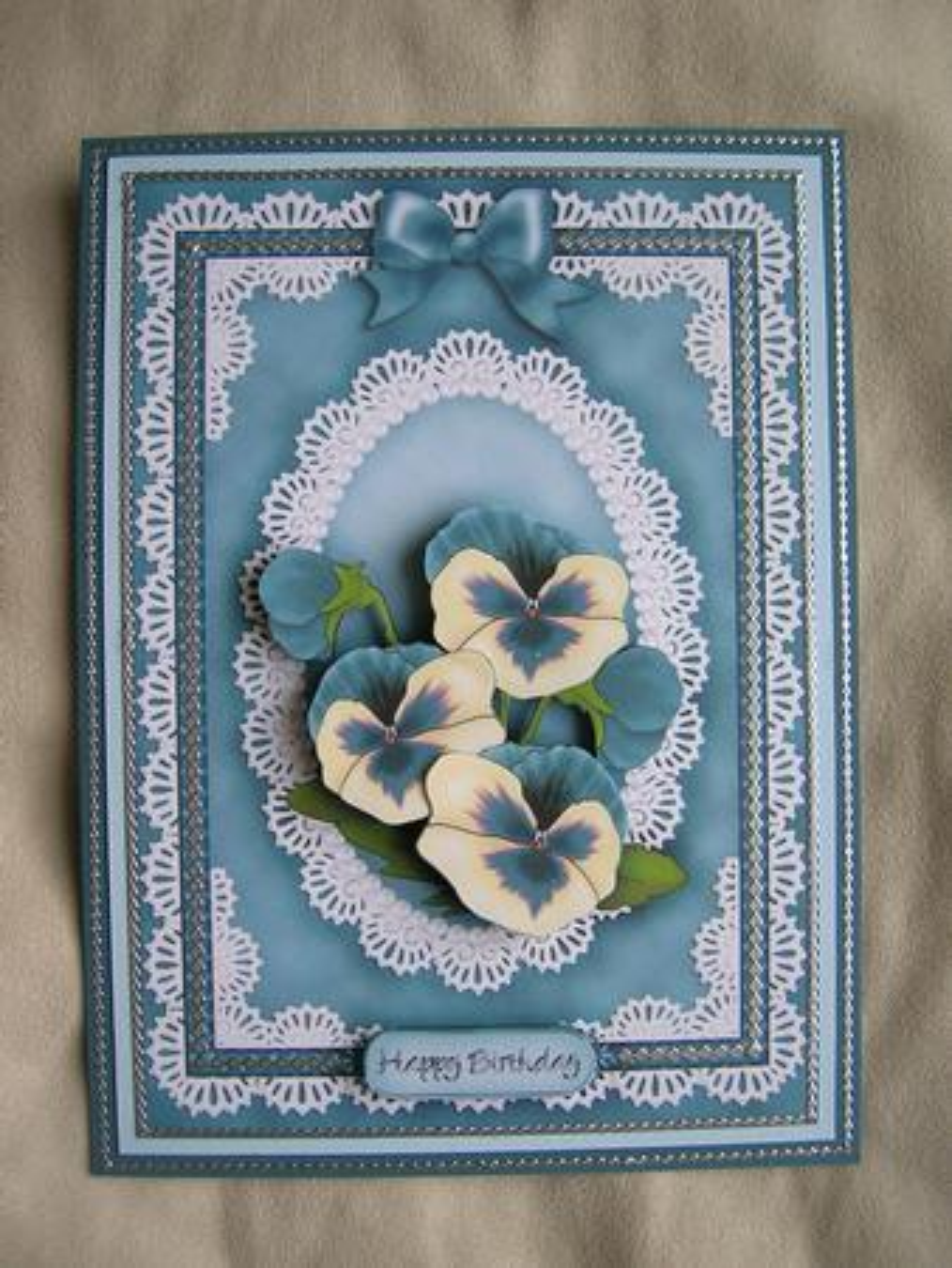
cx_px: 476
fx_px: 1282
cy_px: 634
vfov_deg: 52.6
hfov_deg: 40.7
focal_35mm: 35
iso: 50
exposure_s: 1/216
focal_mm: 5.4
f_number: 2.8
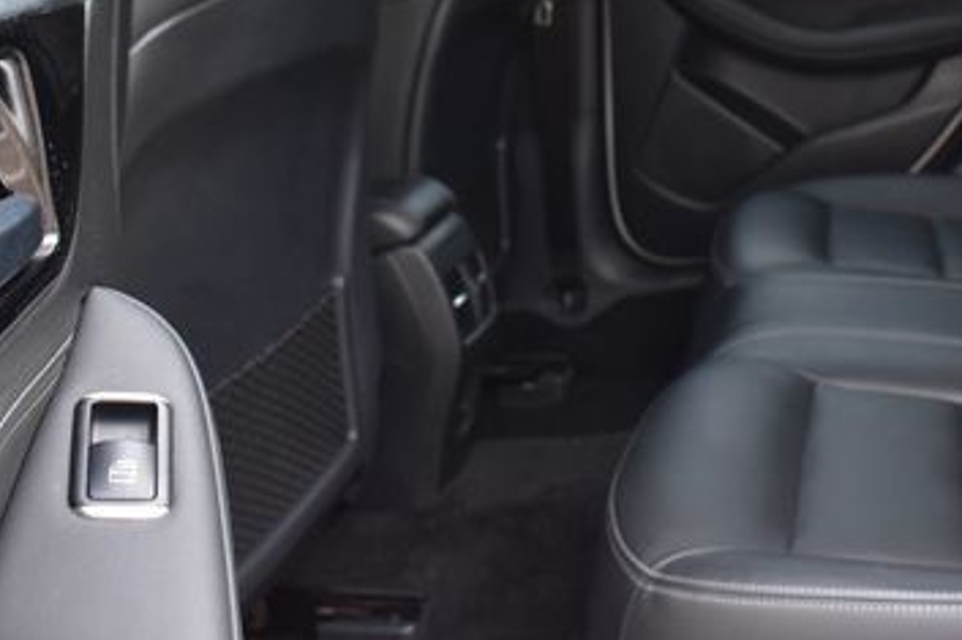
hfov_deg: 40.0
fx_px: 1309
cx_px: 627
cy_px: 95
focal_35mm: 49
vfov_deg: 26.8
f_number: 6.3
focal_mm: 18
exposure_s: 1/15
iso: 800
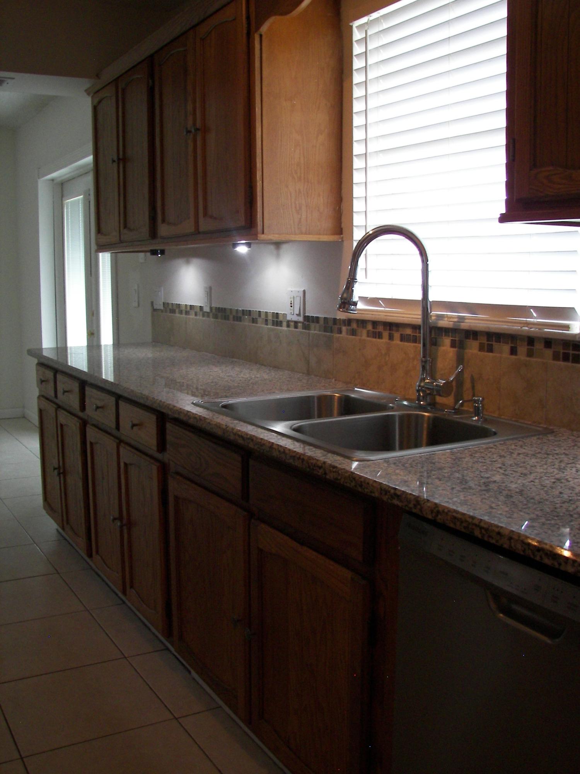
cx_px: 290
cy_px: 387
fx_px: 804
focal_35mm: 36
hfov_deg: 39.7
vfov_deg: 51.4
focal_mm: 6
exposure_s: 1/30
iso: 160
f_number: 2.8
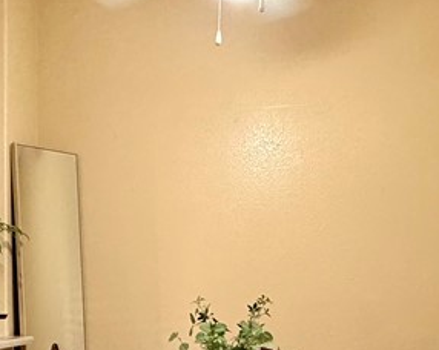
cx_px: 60
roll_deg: +0.7
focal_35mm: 49
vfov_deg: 29.1
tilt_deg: -2.6
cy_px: 335
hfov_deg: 36.2
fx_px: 636
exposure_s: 1/60
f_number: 2.2
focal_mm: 2.22
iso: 640
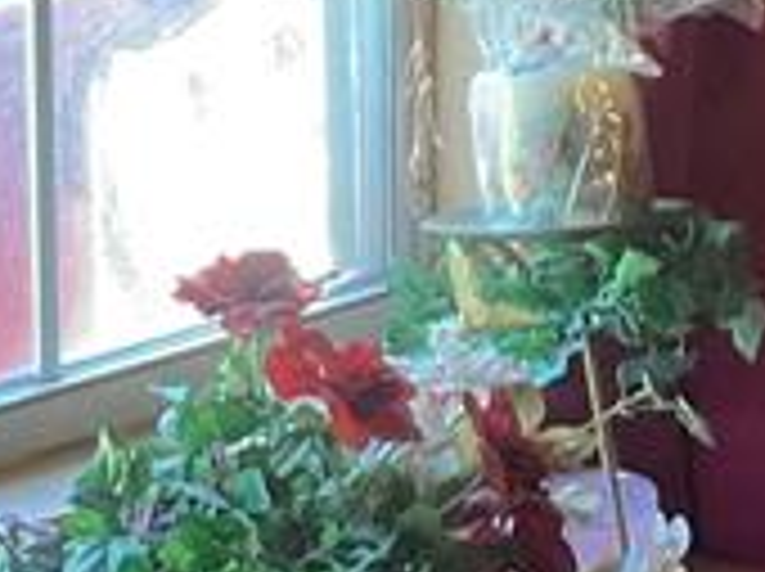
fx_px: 3862
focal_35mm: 175
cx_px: 801
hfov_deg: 11.2
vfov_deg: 8.3
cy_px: -176
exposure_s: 1/60
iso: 250
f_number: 1.8
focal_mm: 3
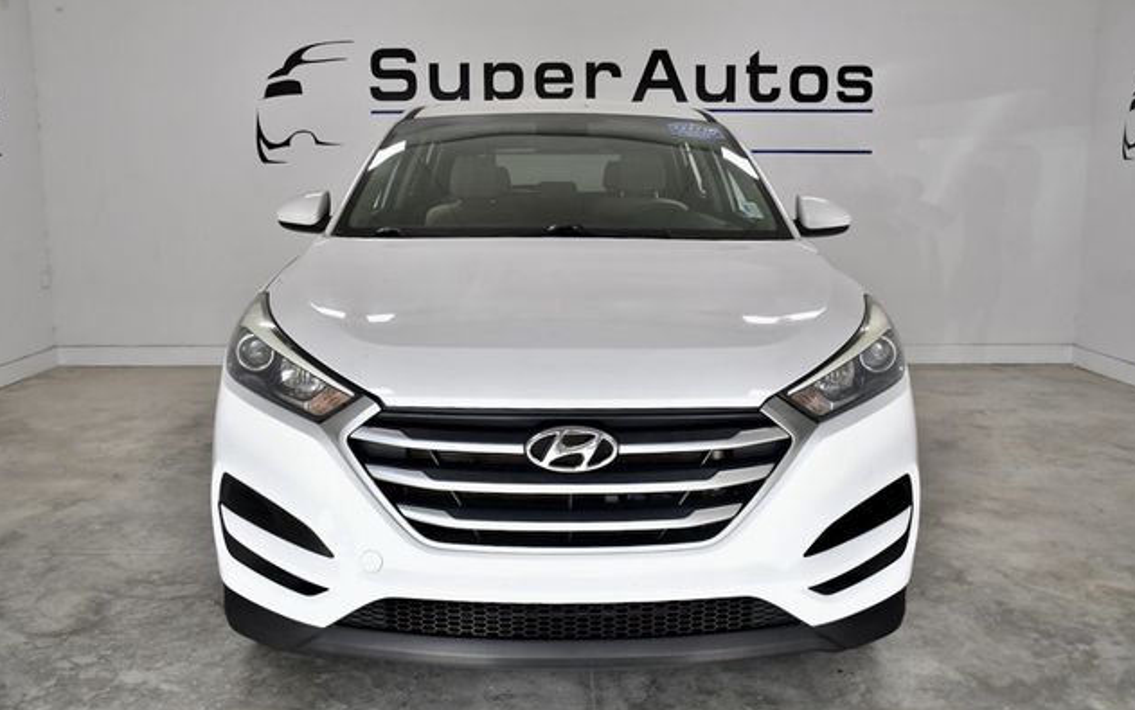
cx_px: 570
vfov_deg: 40.6
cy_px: 337
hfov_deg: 61.2
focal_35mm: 31
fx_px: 959
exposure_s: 1/2000
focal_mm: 20
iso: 1250
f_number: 4
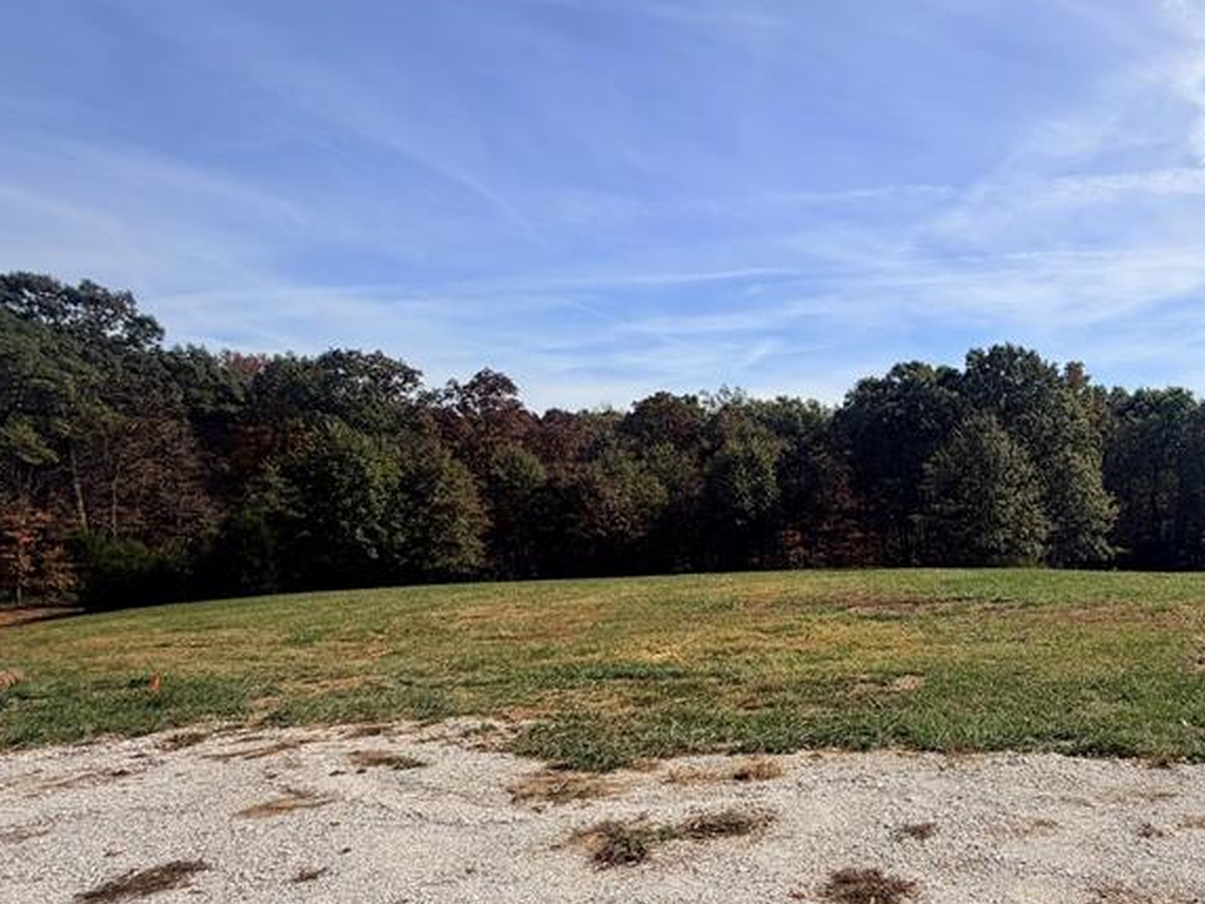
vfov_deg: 54.4
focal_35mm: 25
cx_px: 917
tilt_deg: -4.3
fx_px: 870
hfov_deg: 64.8
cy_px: 555
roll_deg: -0.7
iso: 20
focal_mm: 2.22
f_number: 2.2
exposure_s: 1/1285
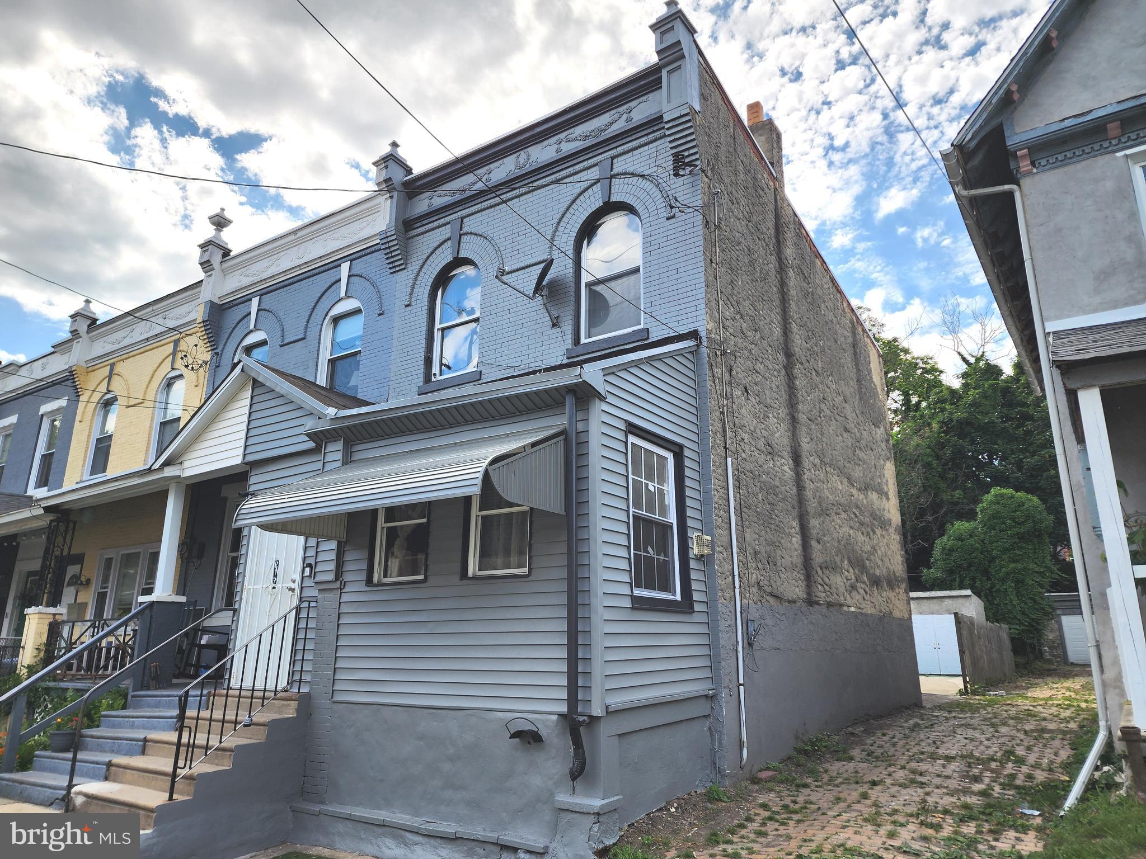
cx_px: 573
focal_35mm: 23
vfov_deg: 58.9
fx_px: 761
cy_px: 430
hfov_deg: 73.9
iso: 12
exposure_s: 1/715
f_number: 1.8
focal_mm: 6.4
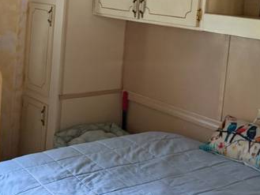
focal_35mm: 62
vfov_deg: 23.0
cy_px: 14
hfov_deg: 30.5
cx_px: 55
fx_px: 466
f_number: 1.78
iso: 800
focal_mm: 6.76
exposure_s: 1/60
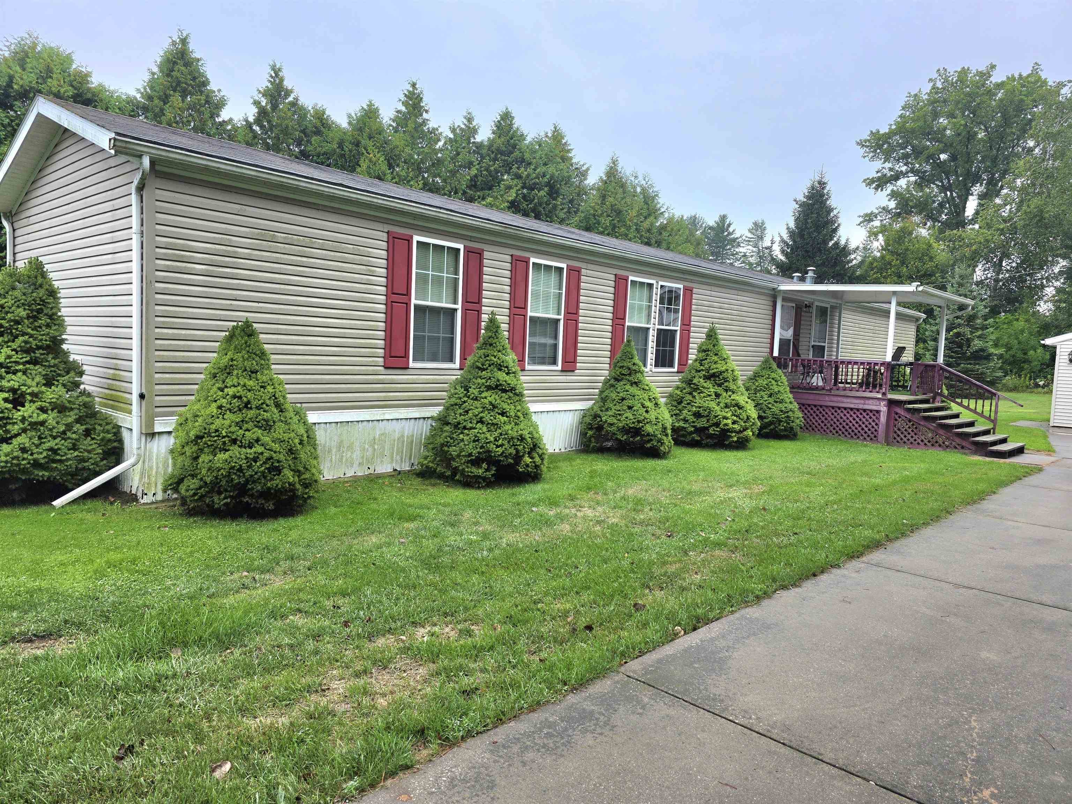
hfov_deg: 73.9
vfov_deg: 58.9
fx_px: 712
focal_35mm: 23
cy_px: 402
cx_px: 536
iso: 32
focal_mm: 6.3
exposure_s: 1/182
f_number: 1.7
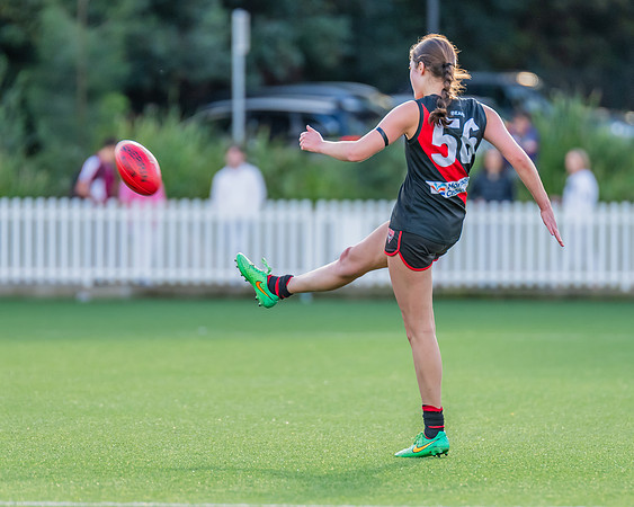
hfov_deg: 3.4
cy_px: 190
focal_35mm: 572
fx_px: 10735
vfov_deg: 2.7
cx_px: 373
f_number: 4
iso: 900
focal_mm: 360
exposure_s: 1/800
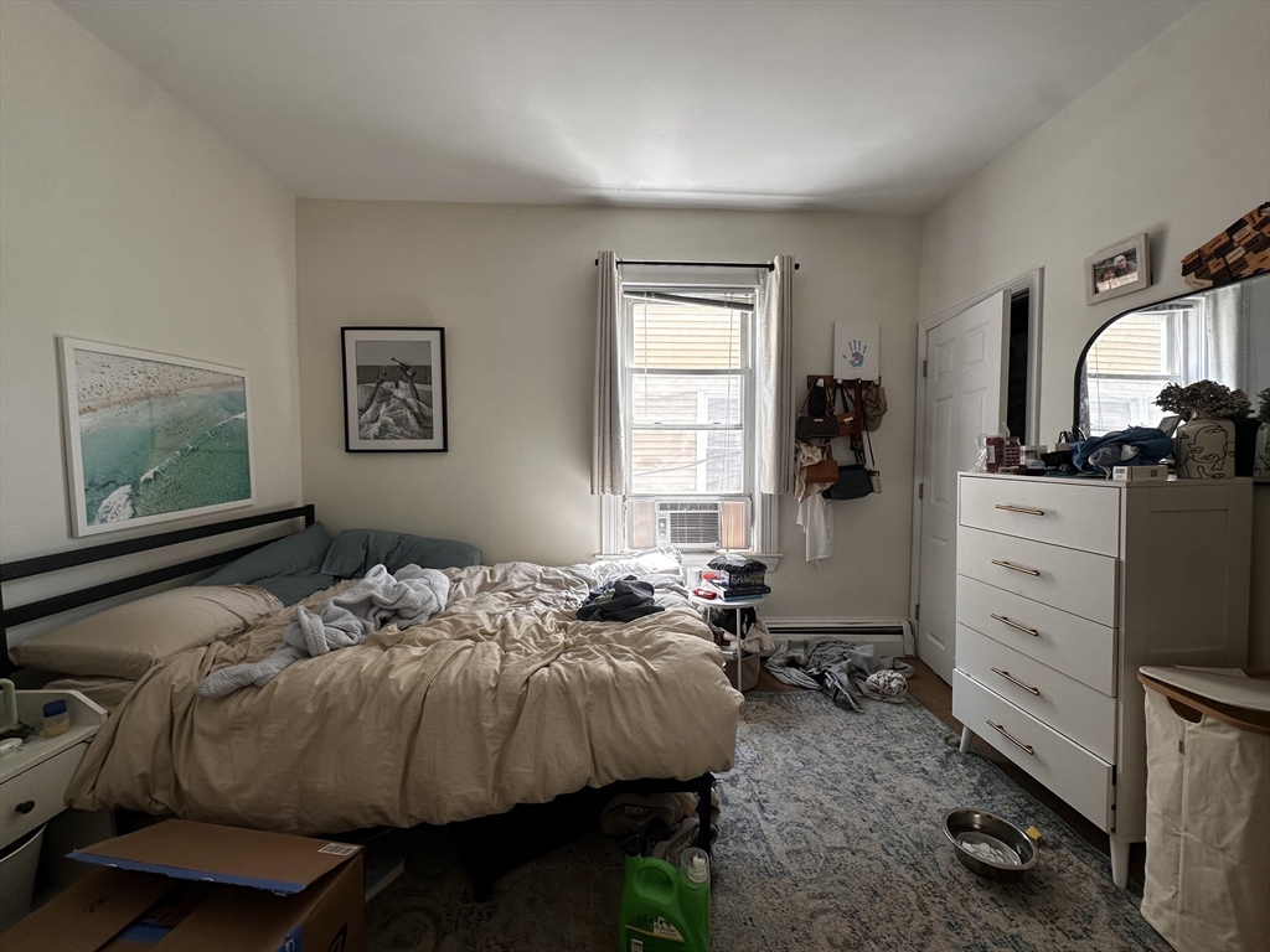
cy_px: 476
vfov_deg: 85.7
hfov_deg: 102.1
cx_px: 635
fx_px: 514
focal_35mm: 14
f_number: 2.2
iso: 40
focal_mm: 2.22
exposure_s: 1/101
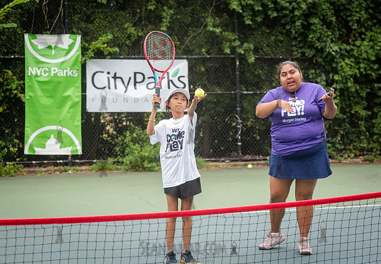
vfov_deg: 15.4
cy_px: 129
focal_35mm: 91
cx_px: 202
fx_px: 971
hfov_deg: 22.2
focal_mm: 86
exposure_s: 1/1000
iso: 1250
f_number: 5
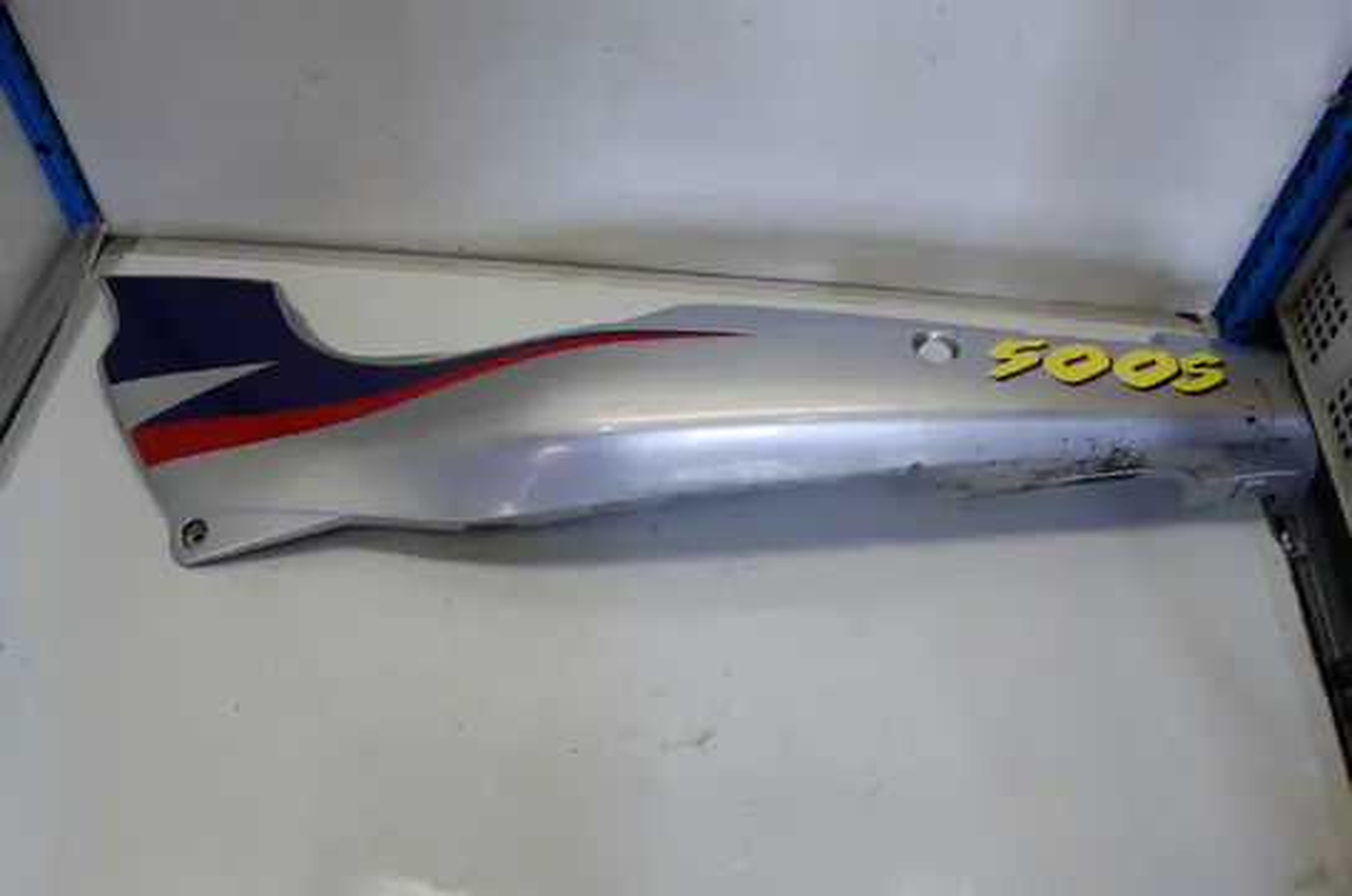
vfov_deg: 45.5
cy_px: 448
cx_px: 676
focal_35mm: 28
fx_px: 1068
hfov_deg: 64.6
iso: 400
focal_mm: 19
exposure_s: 1/100
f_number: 5
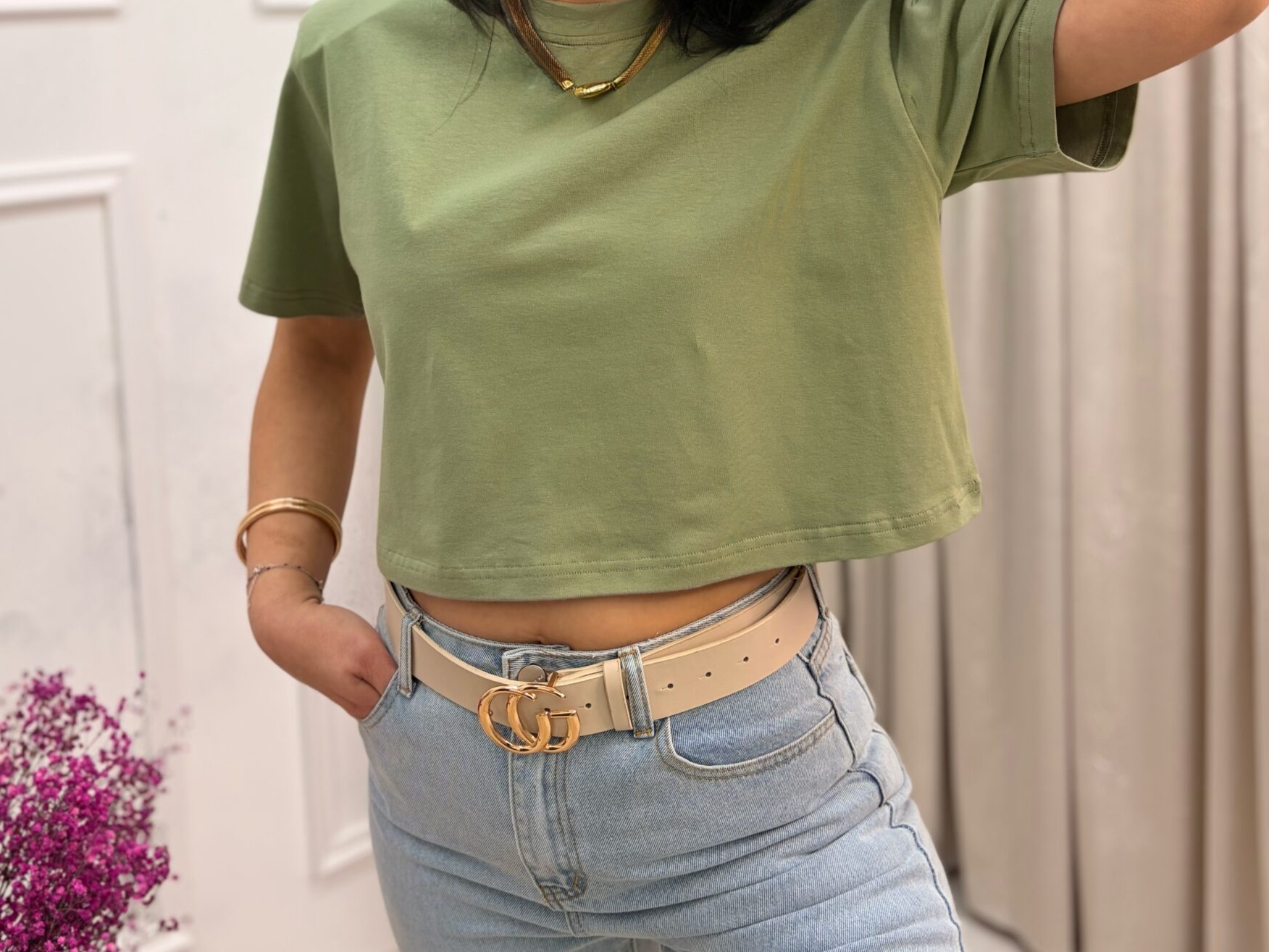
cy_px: 159
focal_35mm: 38
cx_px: 586
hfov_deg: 48.9
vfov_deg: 36.2
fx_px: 1393
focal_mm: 5.96
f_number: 1.6
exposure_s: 1/100
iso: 50
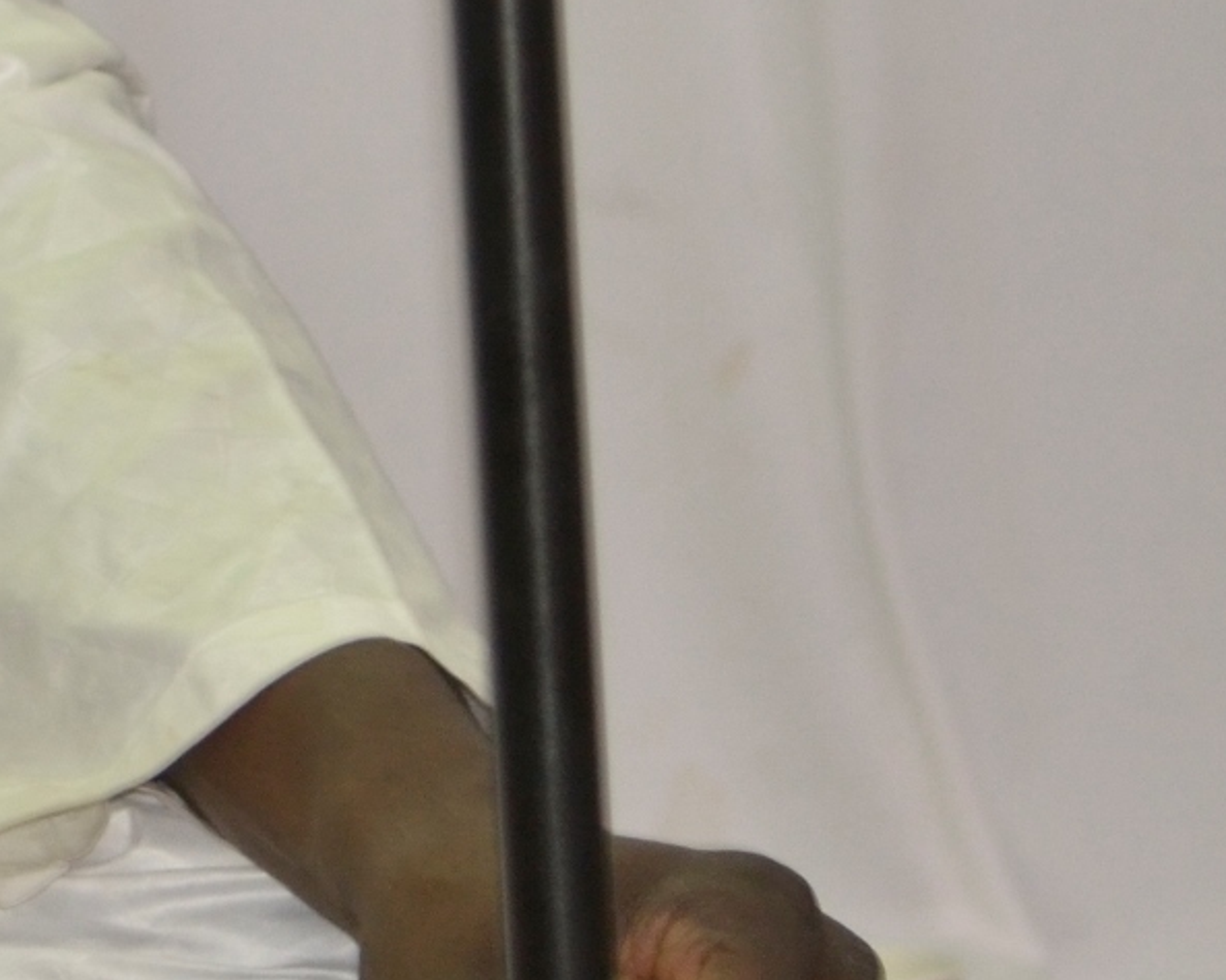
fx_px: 15597
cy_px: -412
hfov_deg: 4.5
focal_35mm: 430
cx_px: -868
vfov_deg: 3.6
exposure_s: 1/50
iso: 640
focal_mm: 70
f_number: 4
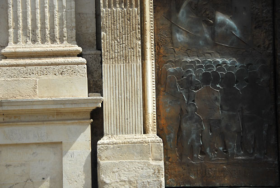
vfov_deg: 15.2
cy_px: 94
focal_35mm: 90
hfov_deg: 22.6
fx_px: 701
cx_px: 140
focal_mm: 60
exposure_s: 1/400
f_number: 4.8
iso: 200
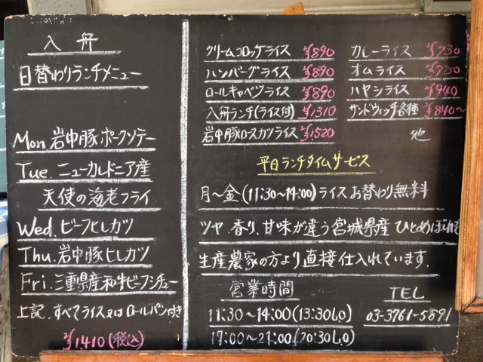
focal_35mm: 33
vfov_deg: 42.9
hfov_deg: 55.4
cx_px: 242
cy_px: 181
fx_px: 460
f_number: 2.4
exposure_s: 1/120
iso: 80
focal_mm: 4.13
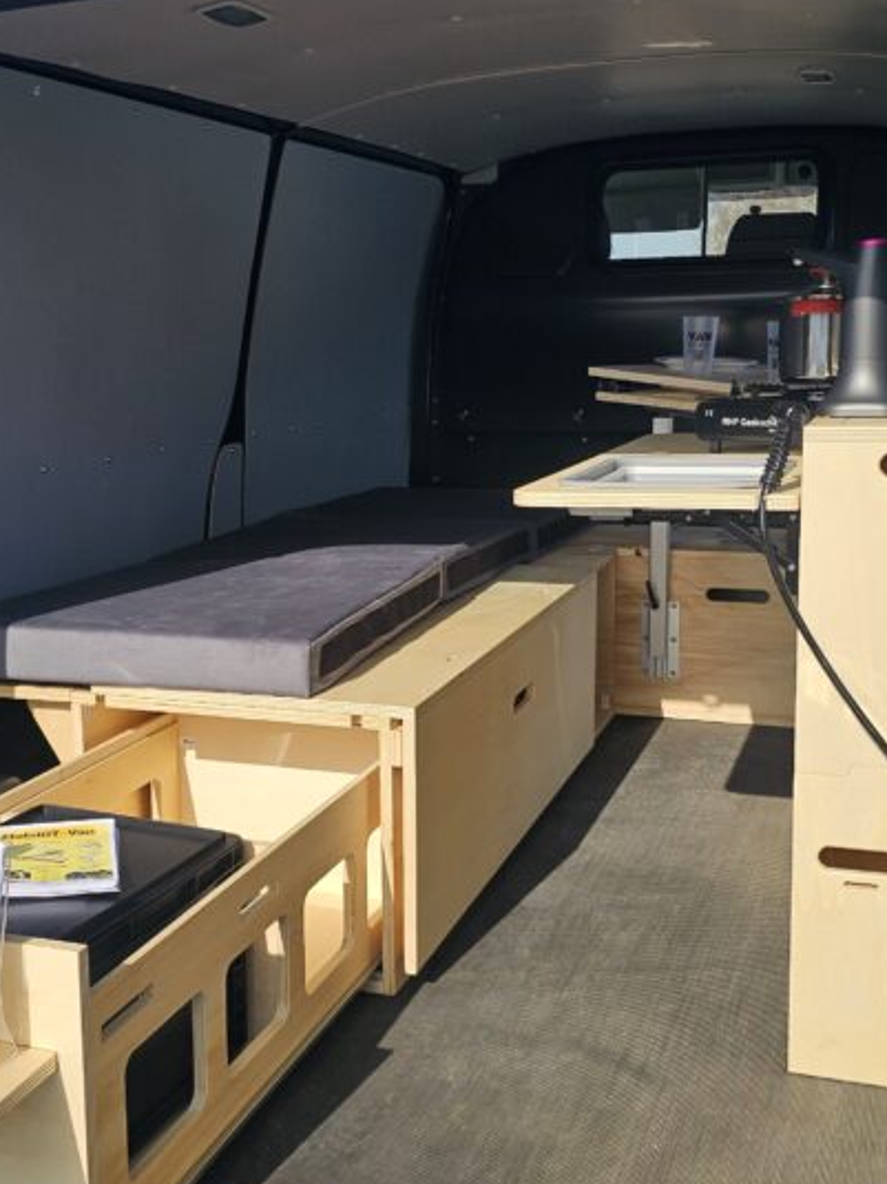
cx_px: 376
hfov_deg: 32.8
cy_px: 580
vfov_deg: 43.0
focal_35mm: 44
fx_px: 1504
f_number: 1.7
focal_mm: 6.3
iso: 10
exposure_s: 1/854
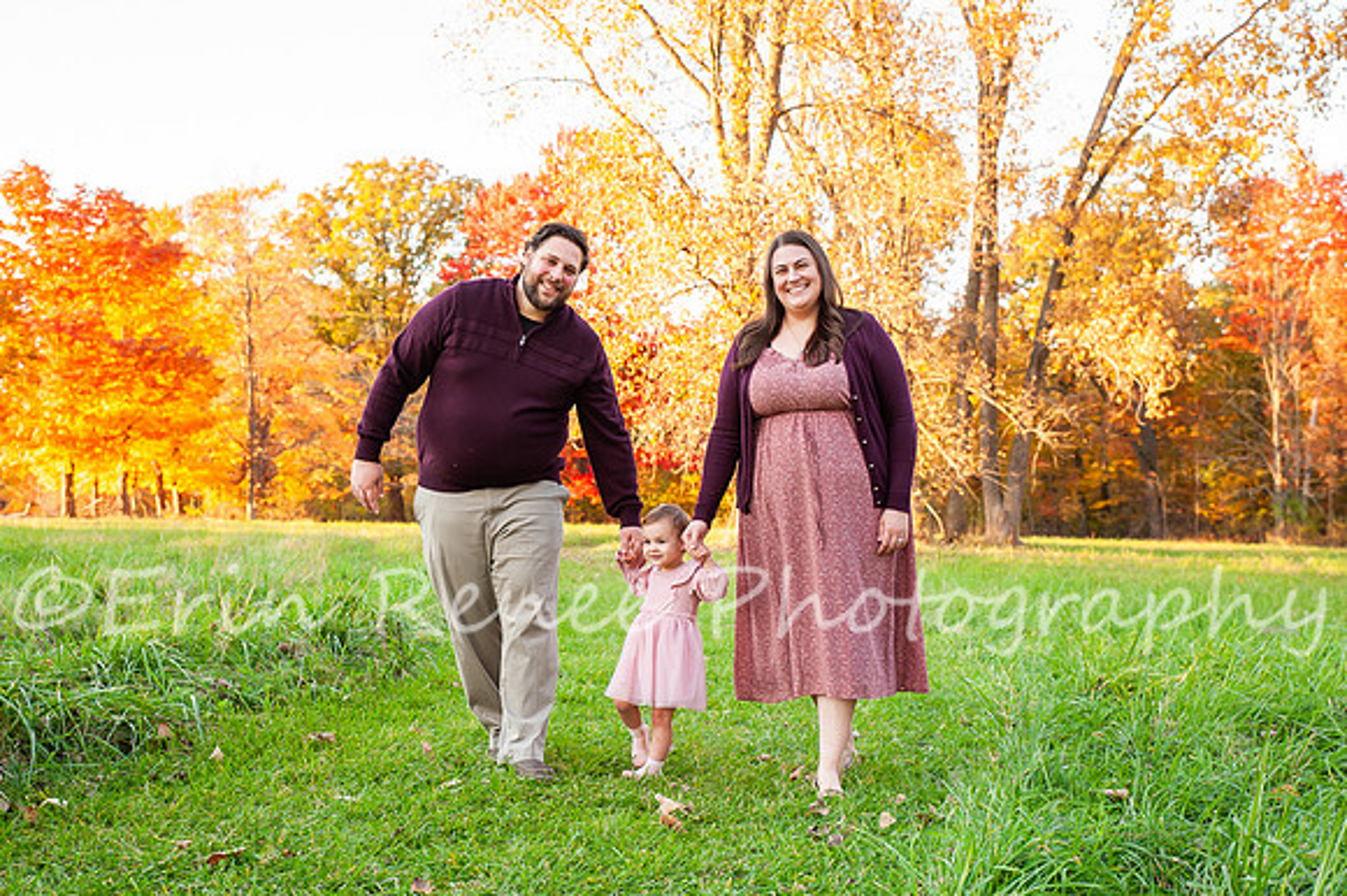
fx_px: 1714
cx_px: 657
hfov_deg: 42.9
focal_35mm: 46
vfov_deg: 29.3
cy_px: 479
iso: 400
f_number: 4.5
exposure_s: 1/160
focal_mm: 42
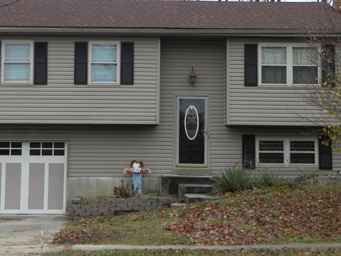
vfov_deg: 15.3
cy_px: 63
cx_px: 158
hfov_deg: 20.4
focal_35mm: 96
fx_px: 946
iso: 80
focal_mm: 10.1
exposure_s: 1/56.1
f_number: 4.1
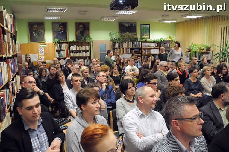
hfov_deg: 61.9
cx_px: 104
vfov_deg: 43.5
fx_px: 191
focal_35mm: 30
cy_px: 82
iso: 2500
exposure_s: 1/100
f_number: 5
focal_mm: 18
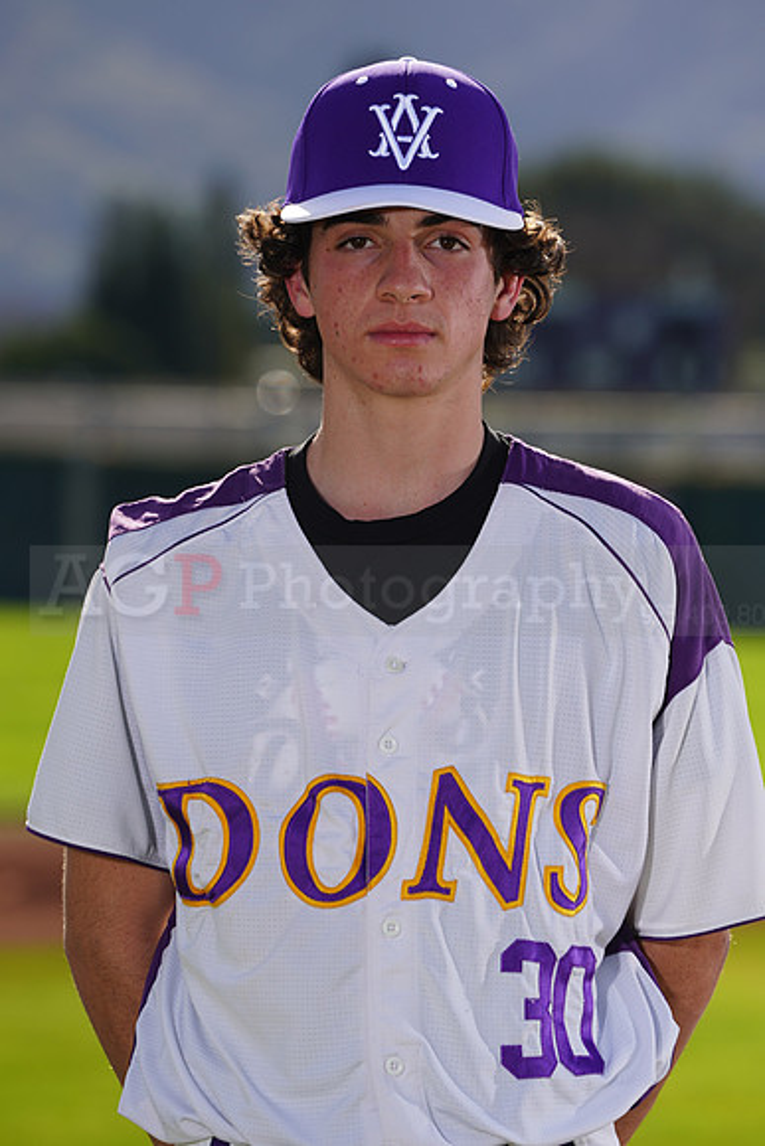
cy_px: 573
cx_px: 382
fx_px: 8887
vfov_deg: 7.4
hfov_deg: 4.9
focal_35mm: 279
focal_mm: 279
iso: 100
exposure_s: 1/250
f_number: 8
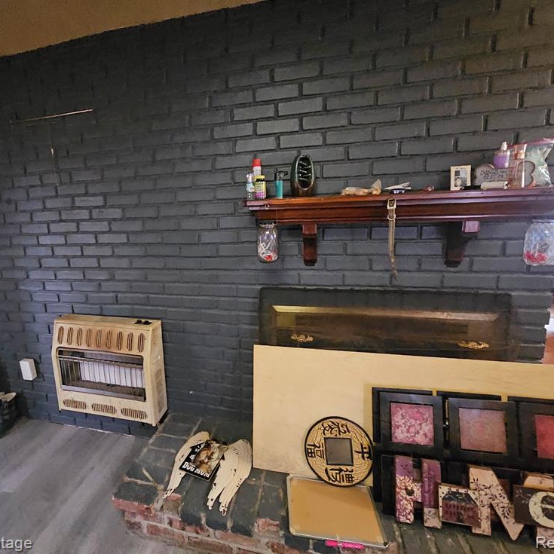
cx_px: 226
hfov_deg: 86.5
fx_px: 290
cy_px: 265
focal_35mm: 16
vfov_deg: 87.4
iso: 2500
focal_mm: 2.2
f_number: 2.2
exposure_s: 1/25.8
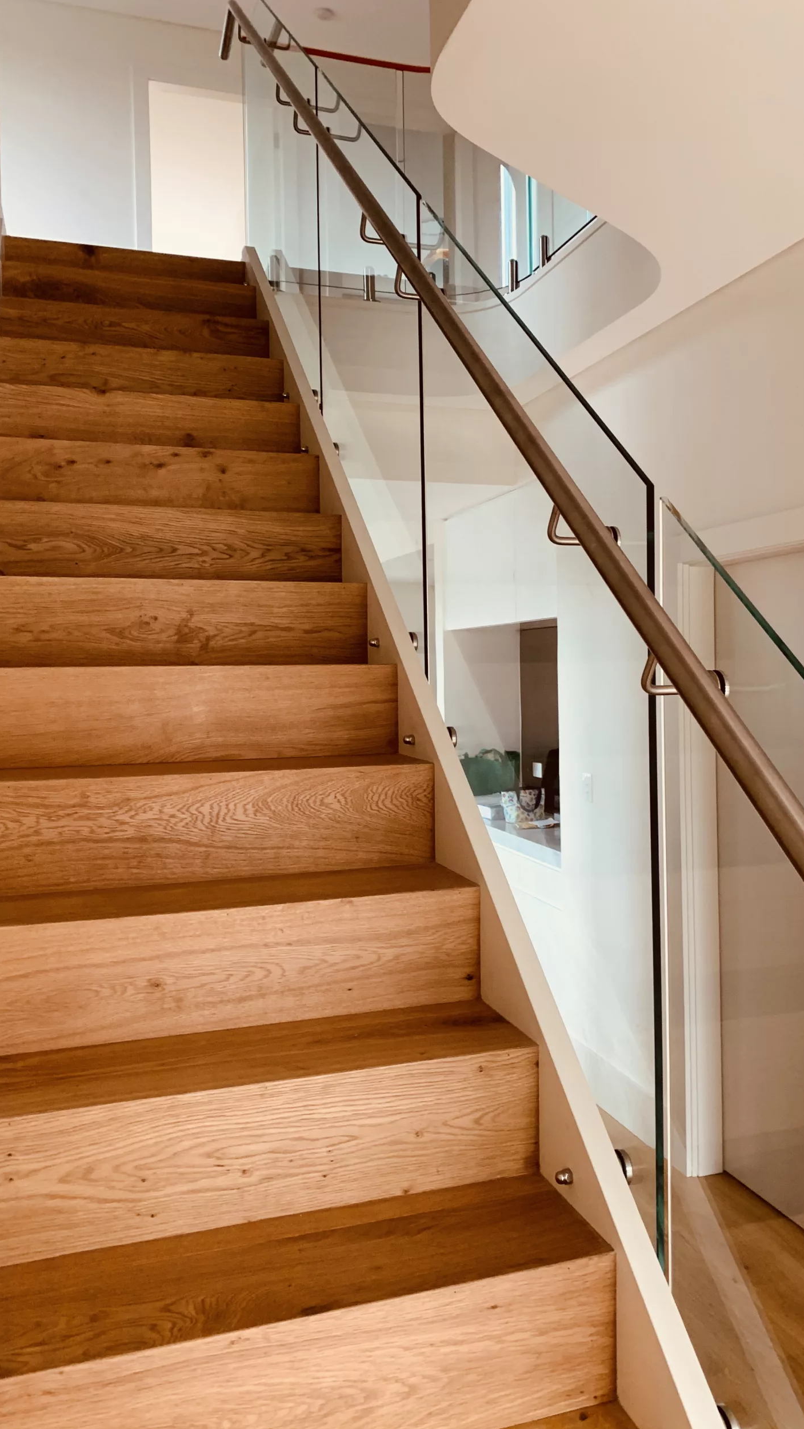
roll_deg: +1.1
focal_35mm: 29
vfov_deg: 66.1
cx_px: 474
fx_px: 1099
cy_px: 699
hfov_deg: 40.0
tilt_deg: -0.5
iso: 160
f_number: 1.8
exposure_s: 1/60
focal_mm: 4.25
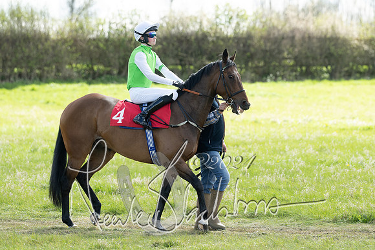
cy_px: 125
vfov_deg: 5.6
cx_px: 188
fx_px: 2571
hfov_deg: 8.3
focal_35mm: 247
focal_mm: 165
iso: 400
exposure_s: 1/1000
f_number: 4
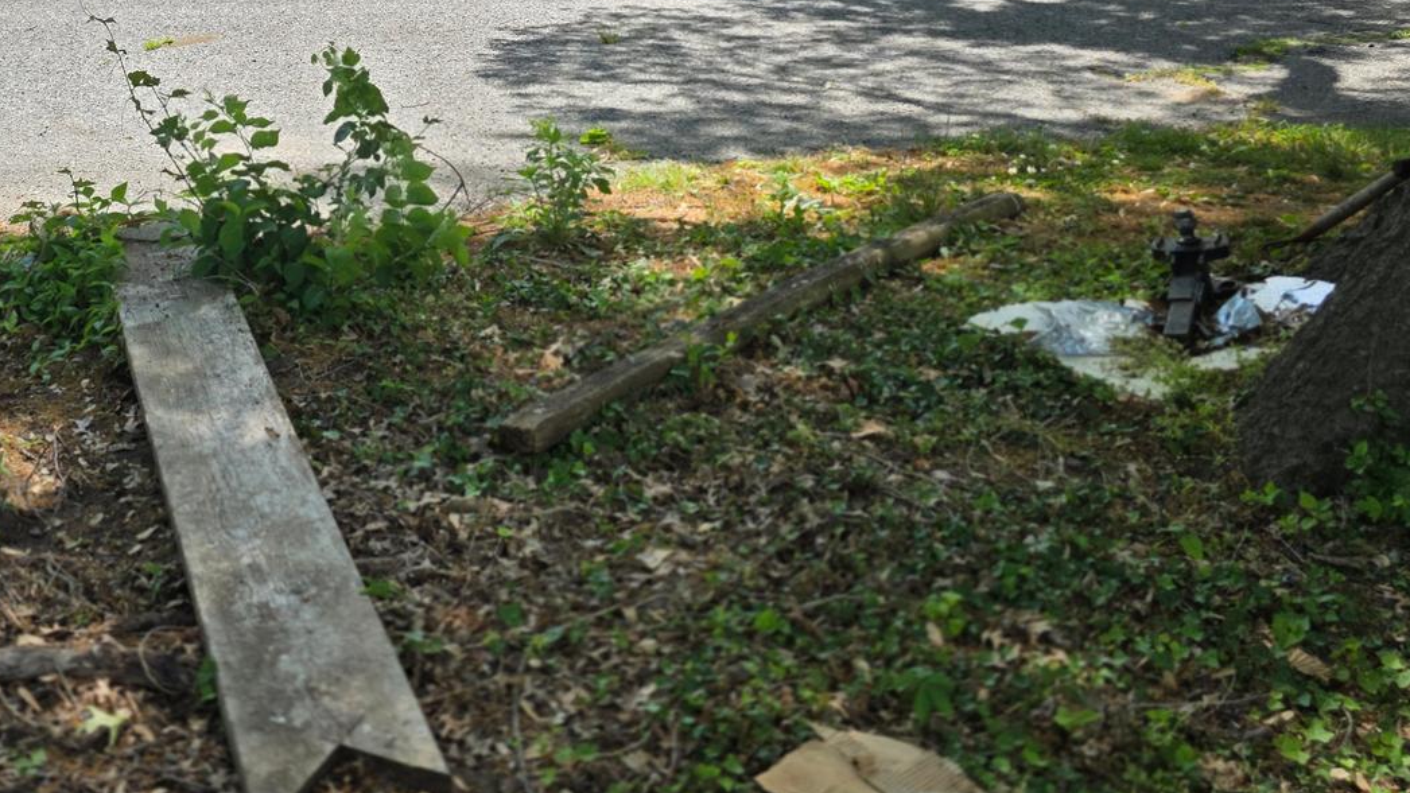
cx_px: 354
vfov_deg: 22.4
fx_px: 1832
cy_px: -172
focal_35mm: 49
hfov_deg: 40.9
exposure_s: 1/2111
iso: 80
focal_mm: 6.3
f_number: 1.7
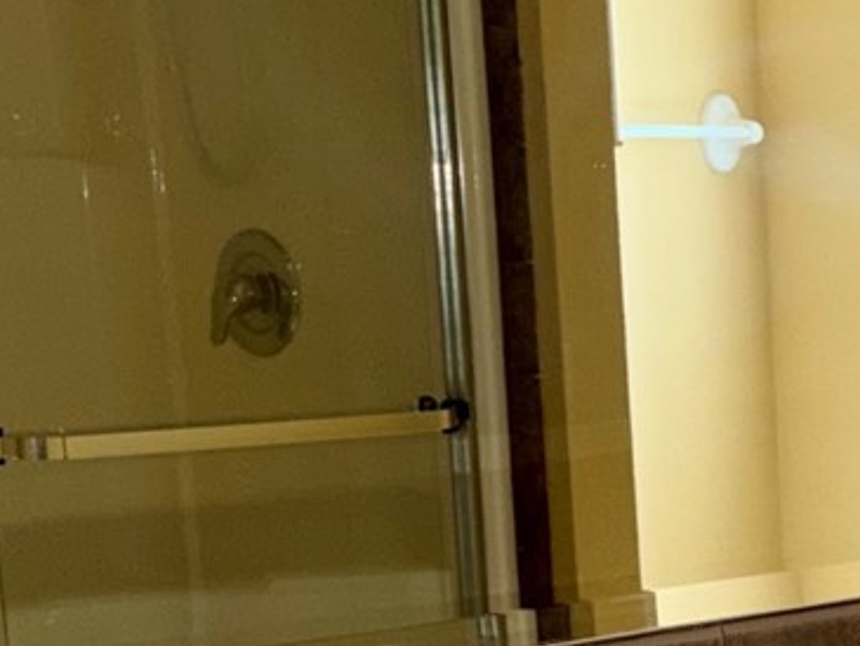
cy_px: 915
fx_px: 2833
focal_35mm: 114
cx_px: 1496
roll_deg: +0.0
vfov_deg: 12.5
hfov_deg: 15.2
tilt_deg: -12.9
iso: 64
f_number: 1.6
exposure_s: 1/24
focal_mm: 5.96
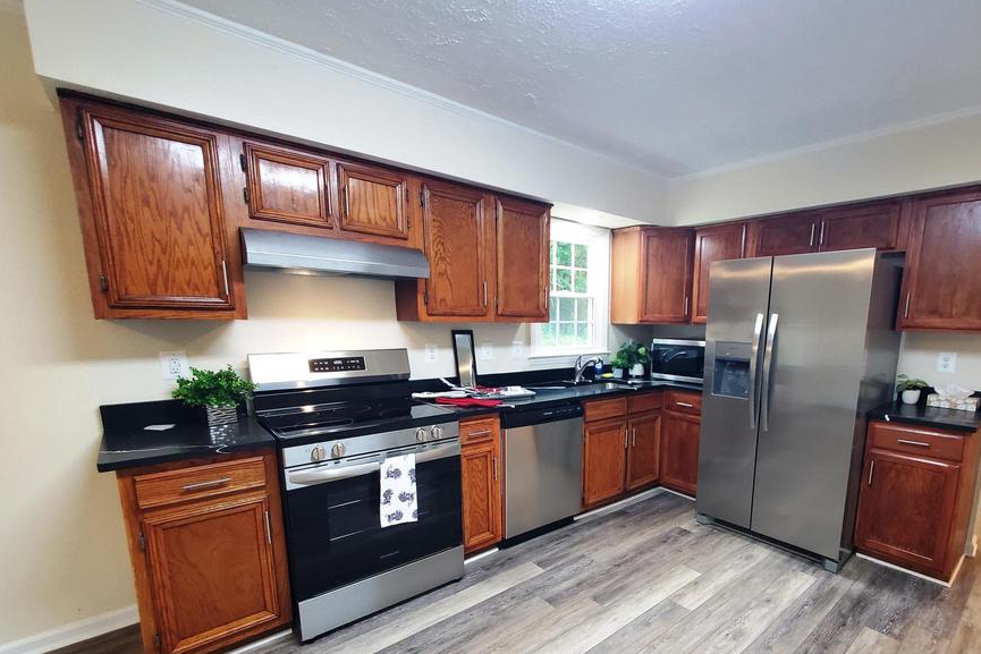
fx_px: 436
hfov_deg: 95.7
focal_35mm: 16
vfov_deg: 73.0
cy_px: 390
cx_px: 580
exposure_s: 1/60
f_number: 2.2
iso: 400
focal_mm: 1.8
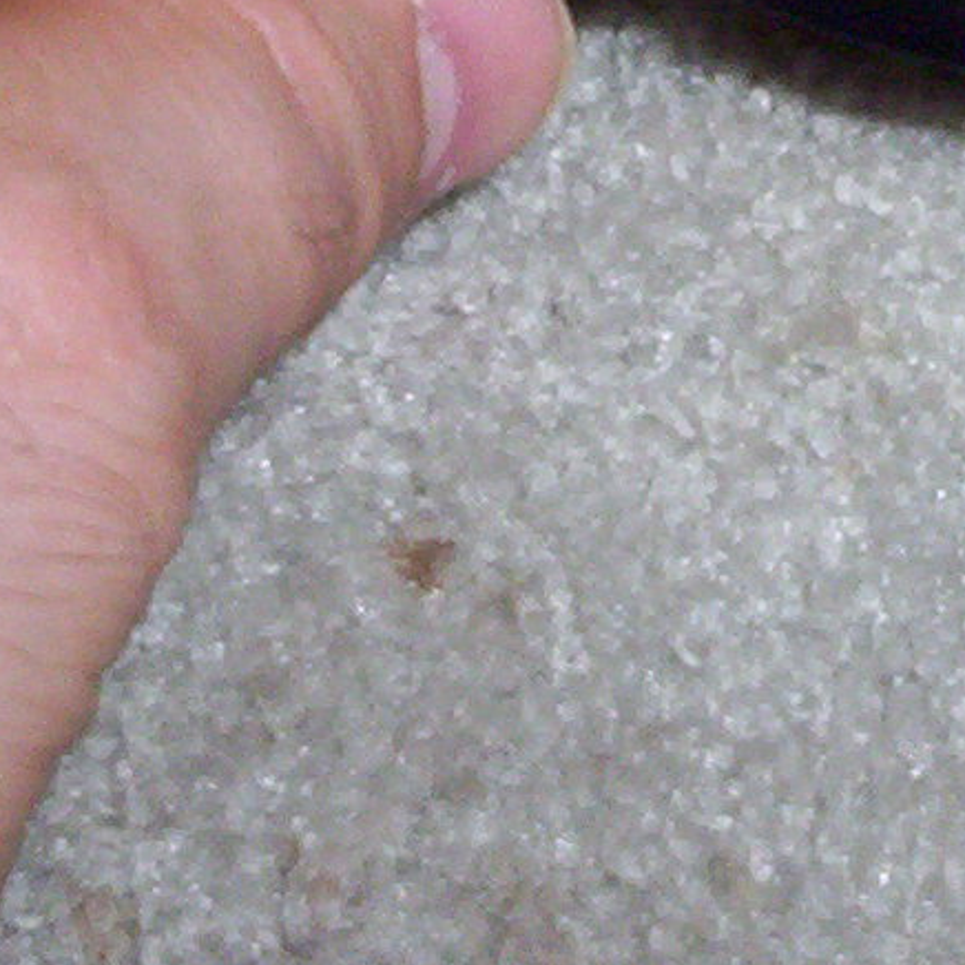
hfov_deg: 13.5
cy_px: -58
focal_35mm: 126
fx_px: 3974
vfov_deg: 13.6
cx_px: 1127
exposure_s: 1/60
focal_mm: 4.99
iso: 140
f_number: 4.5
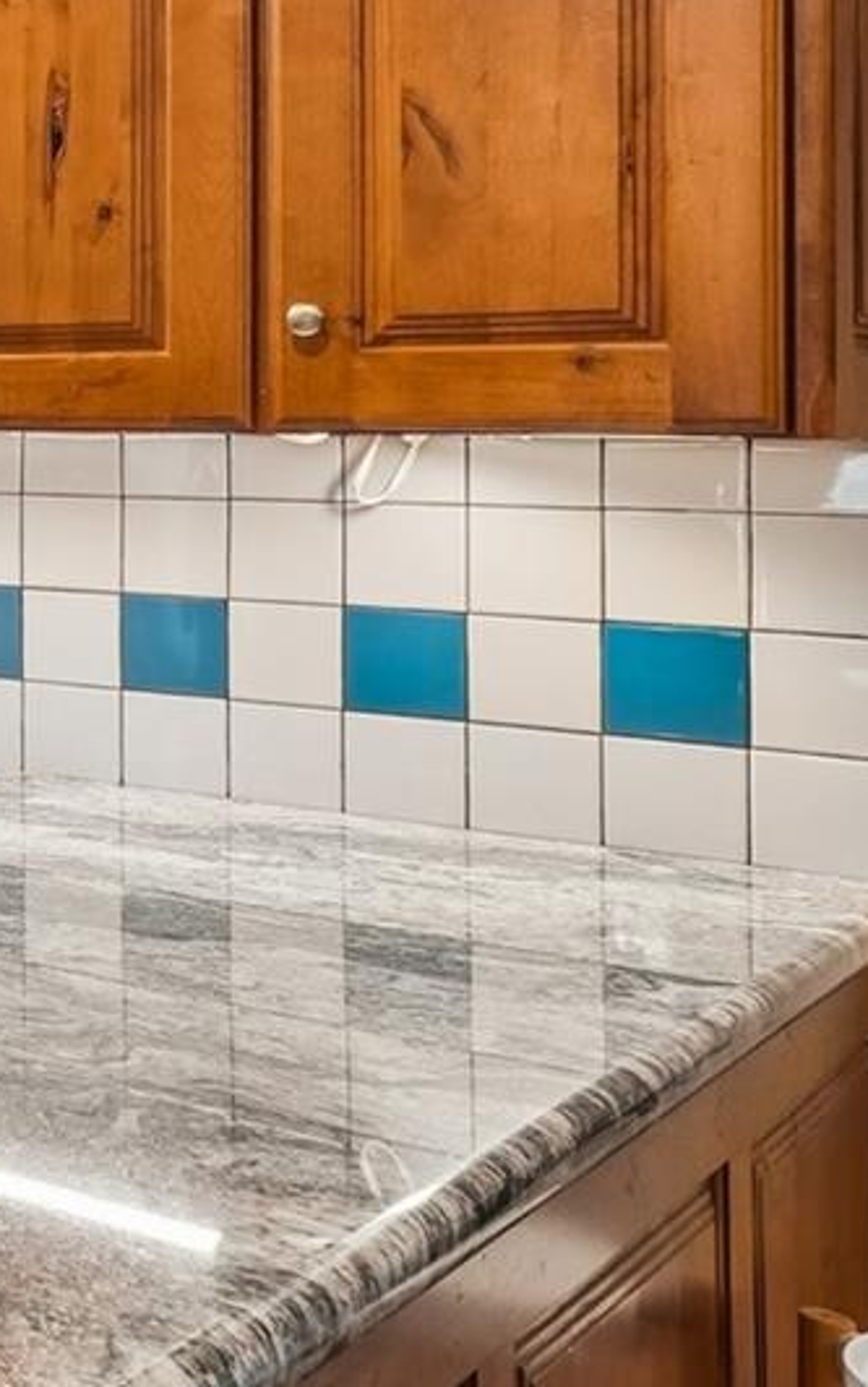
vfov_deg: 39.2
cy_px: 420
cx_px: -1079
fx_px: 1911
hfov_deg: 16.1
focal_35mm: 51
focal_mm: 11
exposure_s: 1/30
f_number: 8
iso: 500
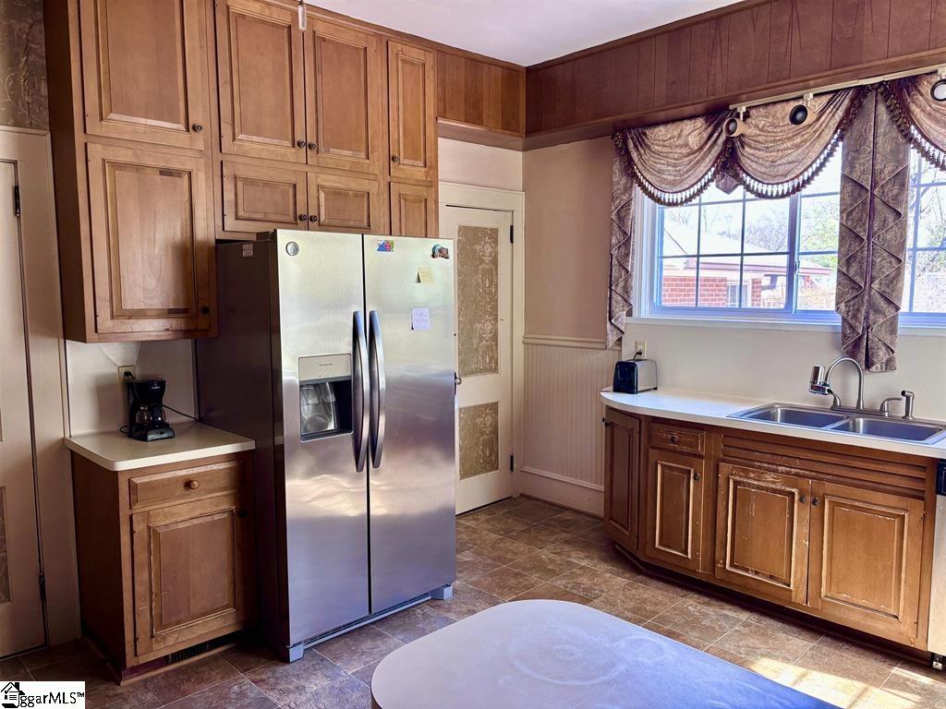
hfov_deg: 67.3
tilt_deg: -5.2
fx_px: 711
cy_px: 354
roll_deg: +0.4
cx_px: 473
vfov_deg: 53.1
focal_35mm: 26
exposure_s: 1/79
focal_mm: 5.96
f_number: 1.6
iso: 125
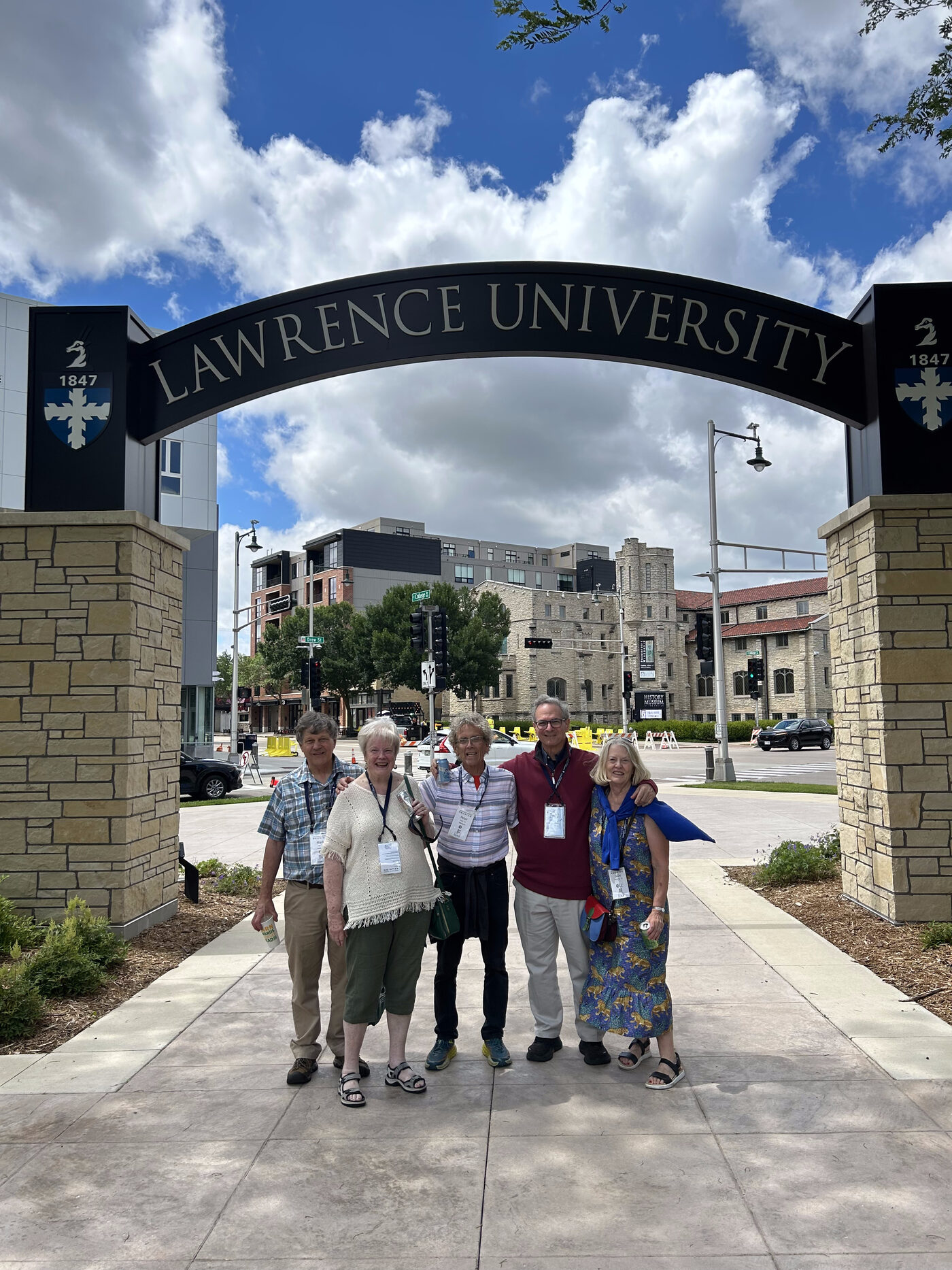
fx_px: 954
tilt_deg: +6.2
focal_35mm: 26
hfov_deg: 53.1
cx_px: 476
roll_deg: -1.5
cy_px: 635
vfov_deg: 67.3
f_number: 1.5
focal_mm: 5.7
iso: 50
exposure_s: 1/4115
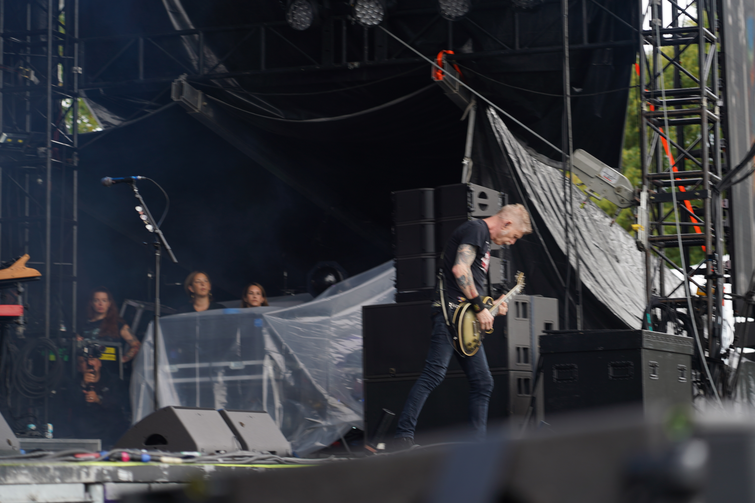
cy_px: 252
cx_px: 378
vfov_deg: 13.0
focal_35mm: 105
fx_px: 2202
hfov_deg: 19.5
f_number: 4
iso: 100
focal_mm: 105
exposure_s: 1/125
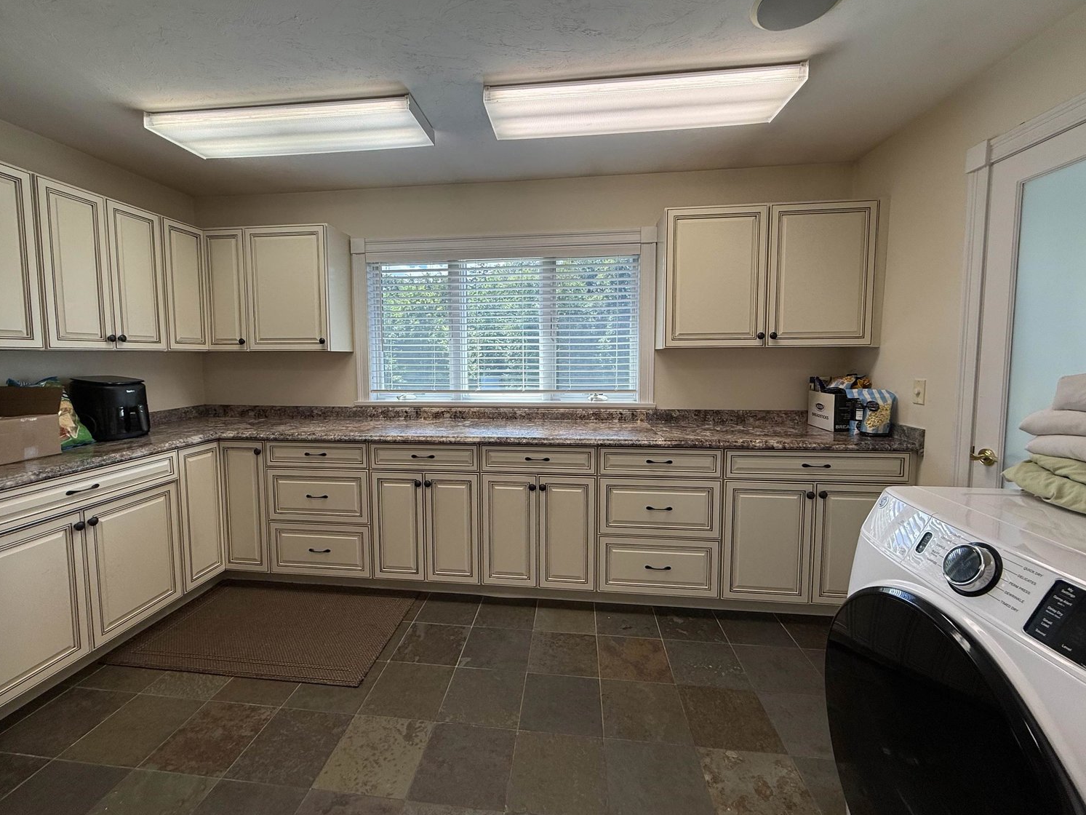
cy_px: 391
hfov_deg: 98.1
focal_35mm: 15
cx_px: 520
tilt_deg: -4.3
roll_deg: +0.4
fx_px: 471
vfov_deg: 81.7
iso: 64
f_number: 2.2
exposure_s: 1/166
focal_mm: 2.22
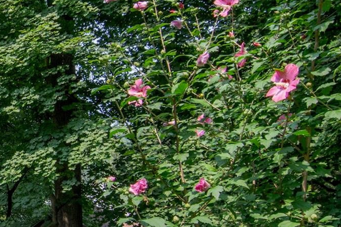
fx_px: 479
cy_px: 85
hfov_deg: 32.5
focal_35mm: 51
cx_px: -67
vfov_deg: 26.6
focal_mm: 11
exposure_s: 1/160
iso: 500
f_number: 11
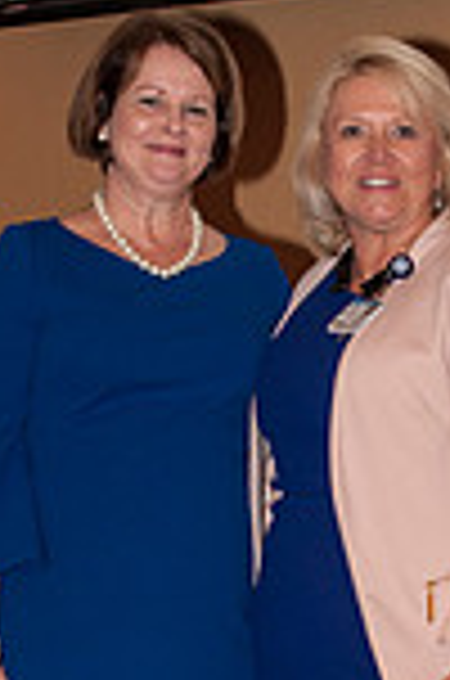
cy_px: 527
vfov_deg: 14.3
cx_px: 304
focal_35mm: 143
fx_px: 2693
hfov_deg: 9.5
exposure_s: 1/30
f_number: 5.6
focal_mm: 32
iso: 400
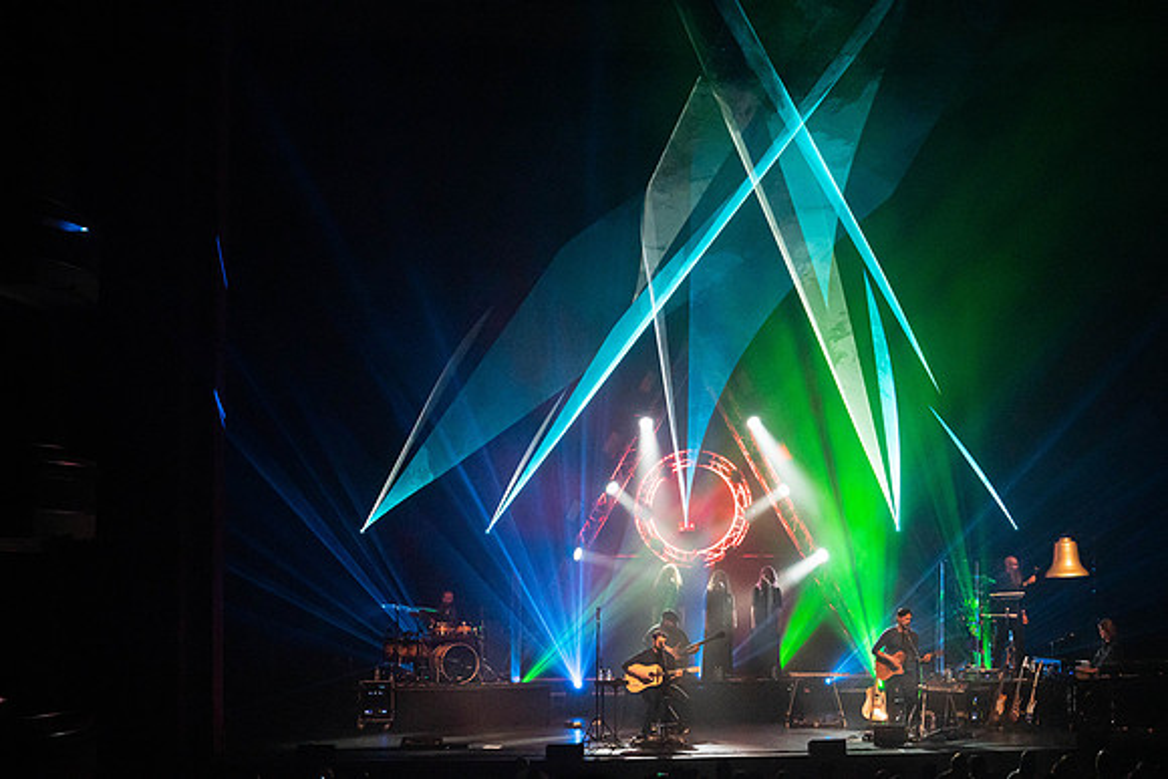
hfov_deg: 28.8
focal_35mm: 70
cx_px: 584
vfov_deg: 19.5
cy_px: 390
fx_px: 2272
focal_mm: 70
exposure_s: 1/250
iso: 6400
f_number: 5.6
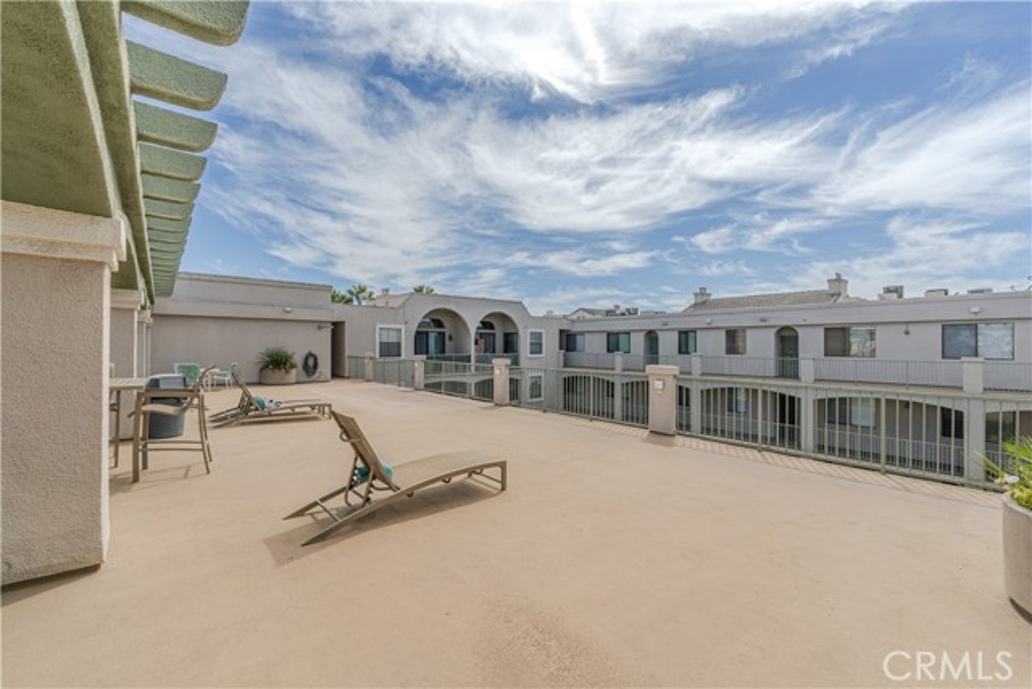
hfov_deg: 104.2
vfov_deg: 81.2
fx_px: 401
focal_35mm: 14
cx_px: 516
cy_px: 344
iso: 800
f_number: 16
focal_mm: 14
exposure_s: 1/640
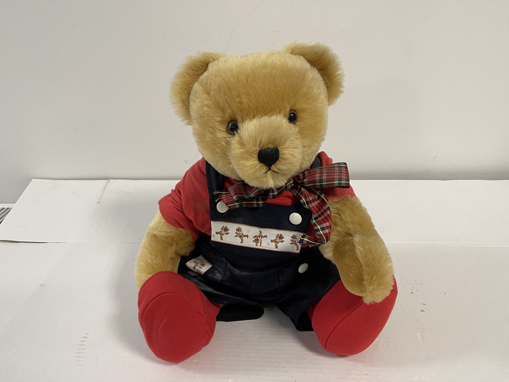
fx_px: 368
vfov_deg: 54.9
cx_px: 254
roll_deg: +2.7
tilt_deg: -27.4
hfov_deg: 69.4
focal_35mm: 25
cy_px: 191
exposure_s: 1/50
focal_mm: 5.1
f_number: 1.6
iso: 100
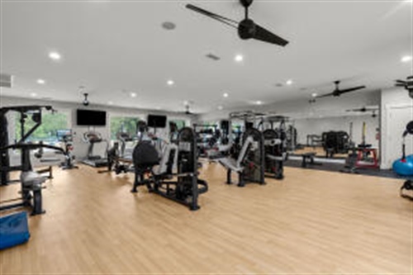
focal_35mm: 16
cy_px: 138
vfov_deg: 73.7
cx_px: 206
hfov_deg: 96.8
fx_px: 183
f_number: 8
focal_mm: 16
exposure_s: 1/1.67
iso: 100
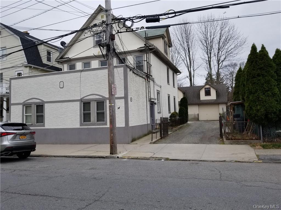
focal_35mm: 26
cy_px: 105
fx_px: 211
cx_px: 140
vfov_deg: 53.1
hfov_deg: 67.3
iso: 50
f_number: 1.7
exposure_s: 1/728
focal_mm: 4.3
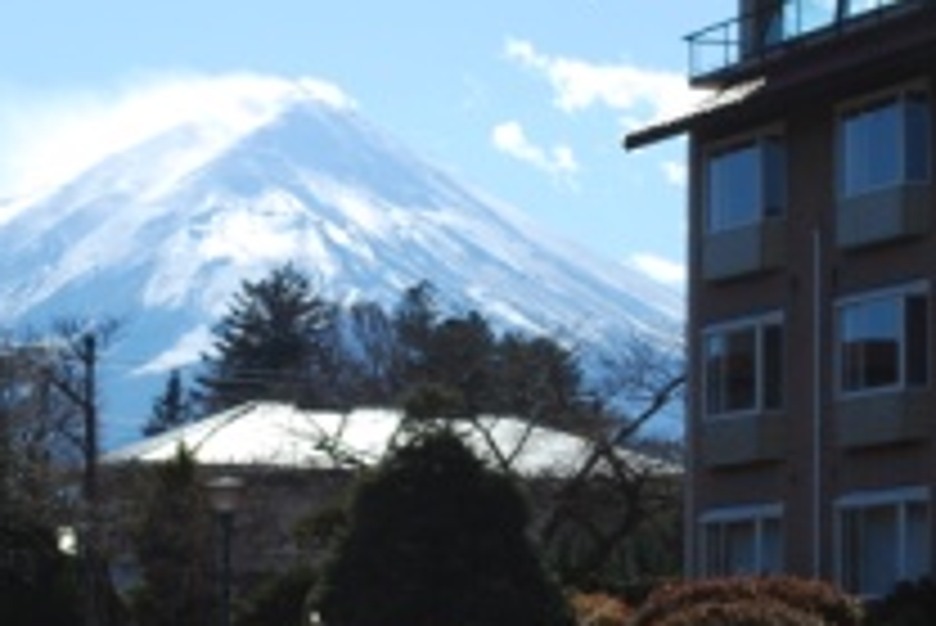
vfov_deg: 10.1
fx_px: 3538
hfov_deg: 15.0
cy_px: 336
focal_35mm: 136
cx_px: 320
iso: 100
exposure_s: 1/250
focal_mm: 42
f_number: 8
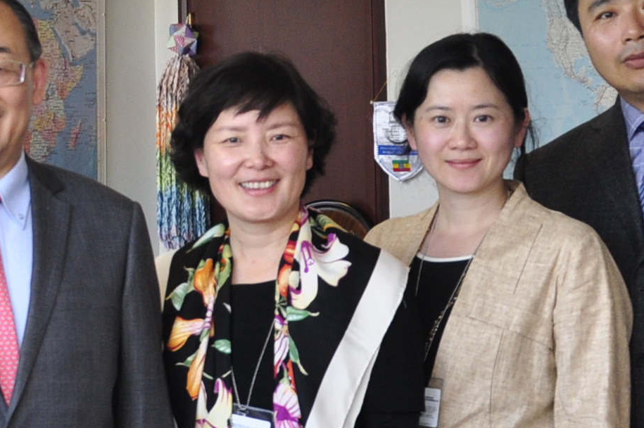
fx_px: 2073
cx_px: -166
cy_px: 146
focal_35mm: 116
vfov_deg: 11.8
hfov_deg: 16.8
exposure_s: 1/60
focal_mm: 22
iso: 560
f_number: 4
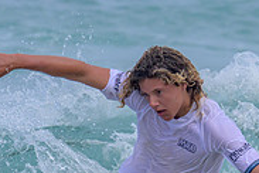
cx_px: 322
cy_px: 121
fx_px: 13891
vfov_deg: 0.7
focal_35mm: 1931
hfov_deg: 1.1
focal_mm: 450
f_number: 11
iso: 720
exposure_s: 1/2000
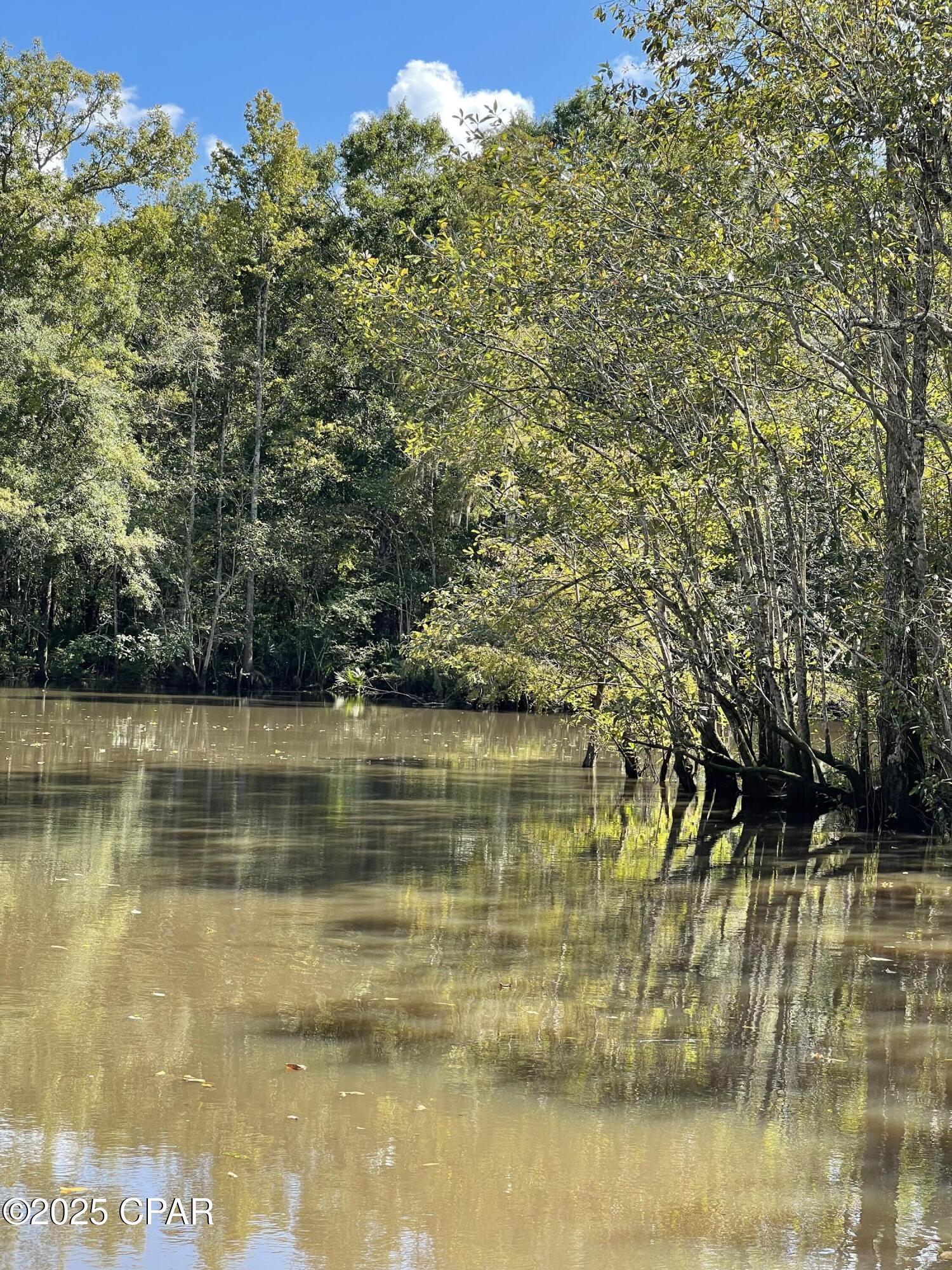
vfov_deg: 30.3
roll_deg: -2.8
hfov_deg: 22.9
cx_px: 476
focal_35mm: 64
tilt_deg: -0.7
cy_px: 635
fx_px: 2347
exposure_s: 1/305
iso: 20
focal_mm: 7.5
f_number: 2.2
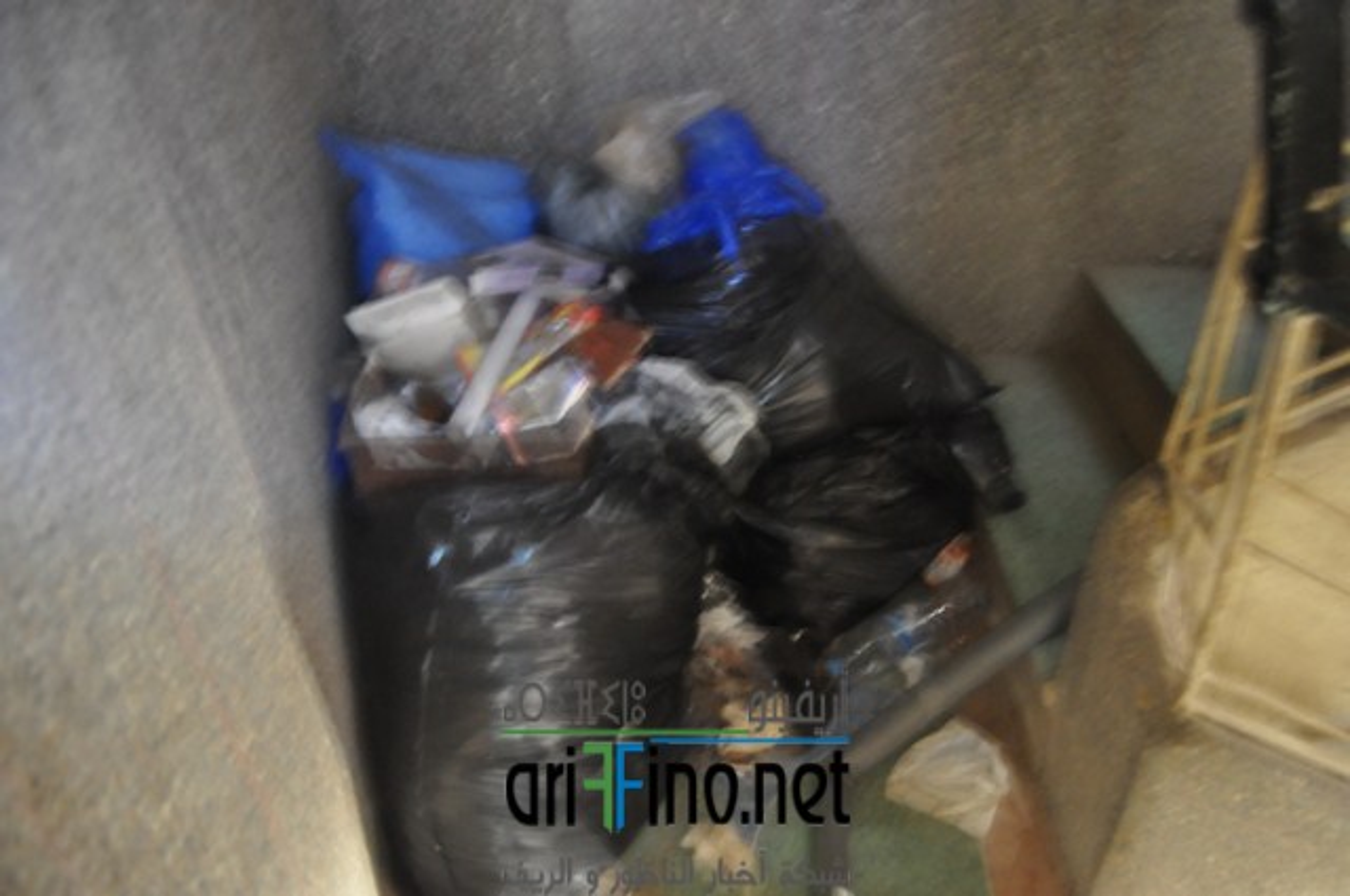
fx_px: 1011
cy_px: 448
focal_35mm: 27
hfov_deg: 67.4
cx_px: 675
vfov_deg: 47.8
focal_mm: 18
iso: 1600
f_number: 3.5
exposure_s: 1/1.3
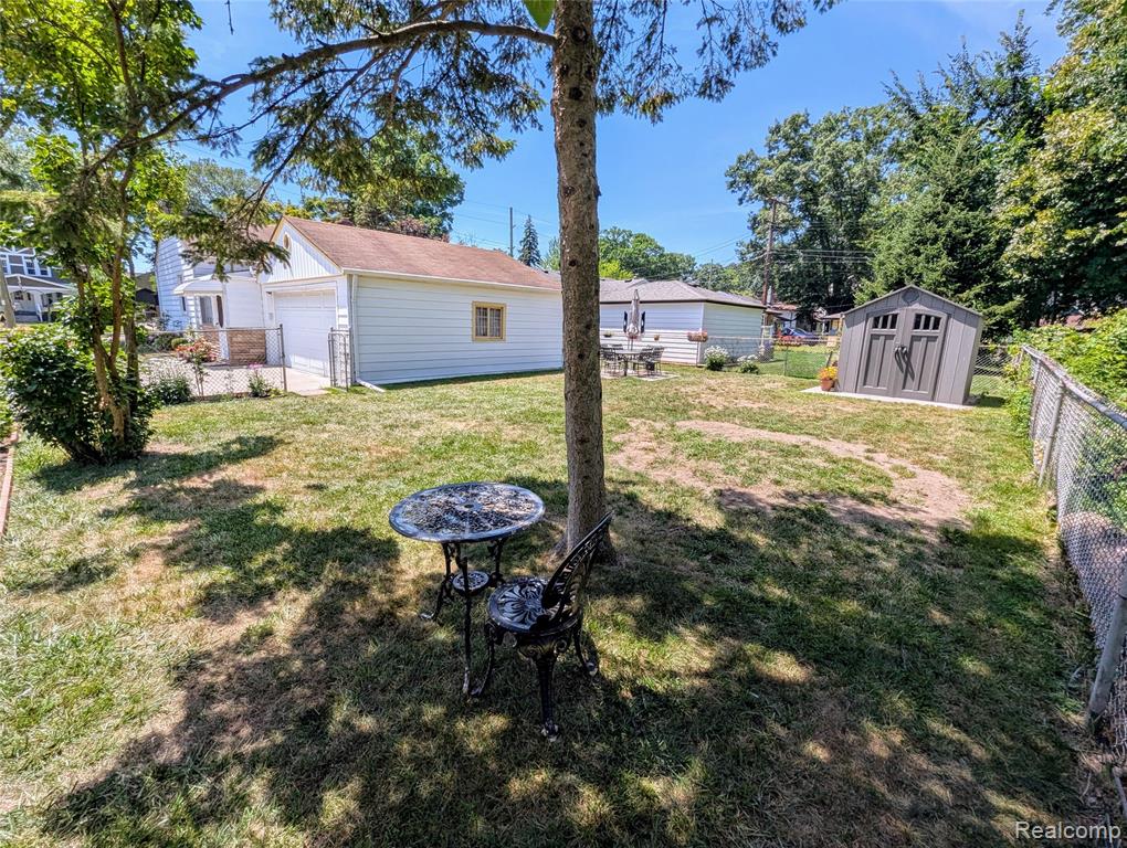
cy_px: 424
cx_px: 564
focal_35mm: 13
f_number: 2.2
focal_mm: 1.95
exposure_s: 1/958
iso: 47
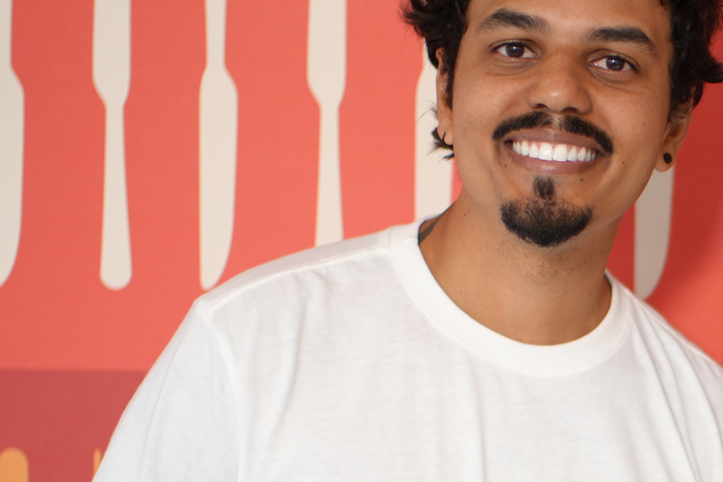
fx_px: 2229
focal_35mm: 111
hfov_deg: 17.7
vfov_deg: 12.2
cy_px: 500
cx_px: 837
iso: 100
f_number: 1.4
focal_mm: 35
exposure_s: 1/320
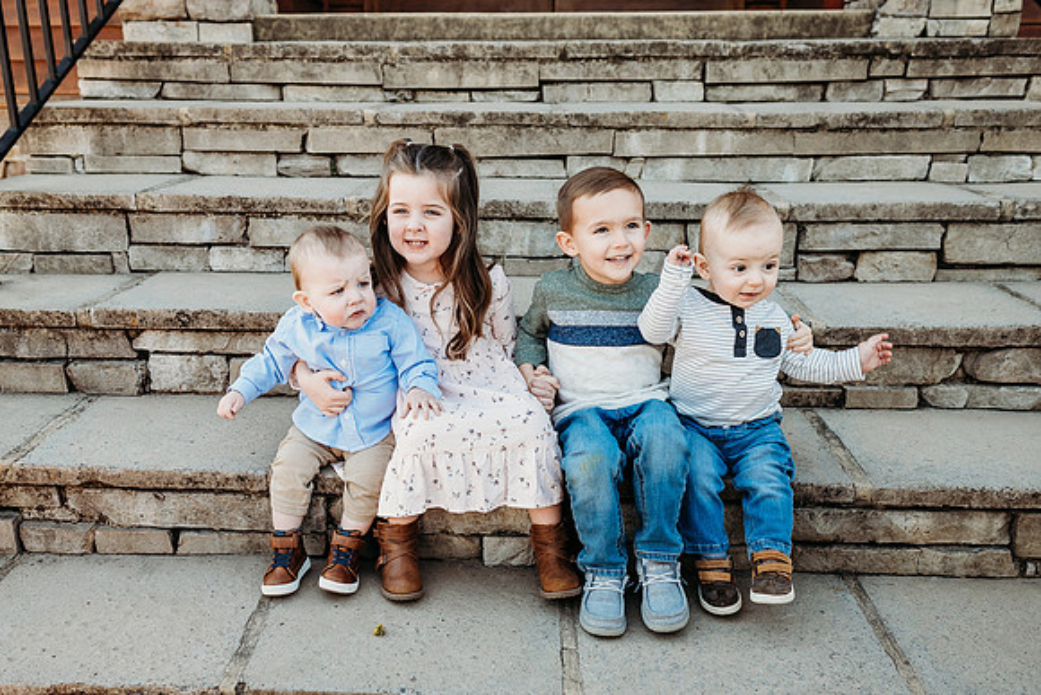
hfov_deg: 59.1
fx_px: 916
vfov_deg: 41.3
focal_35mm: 32
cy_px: 429
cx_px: 475
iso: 250
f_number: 2.8
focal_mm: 24
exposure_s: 1/320
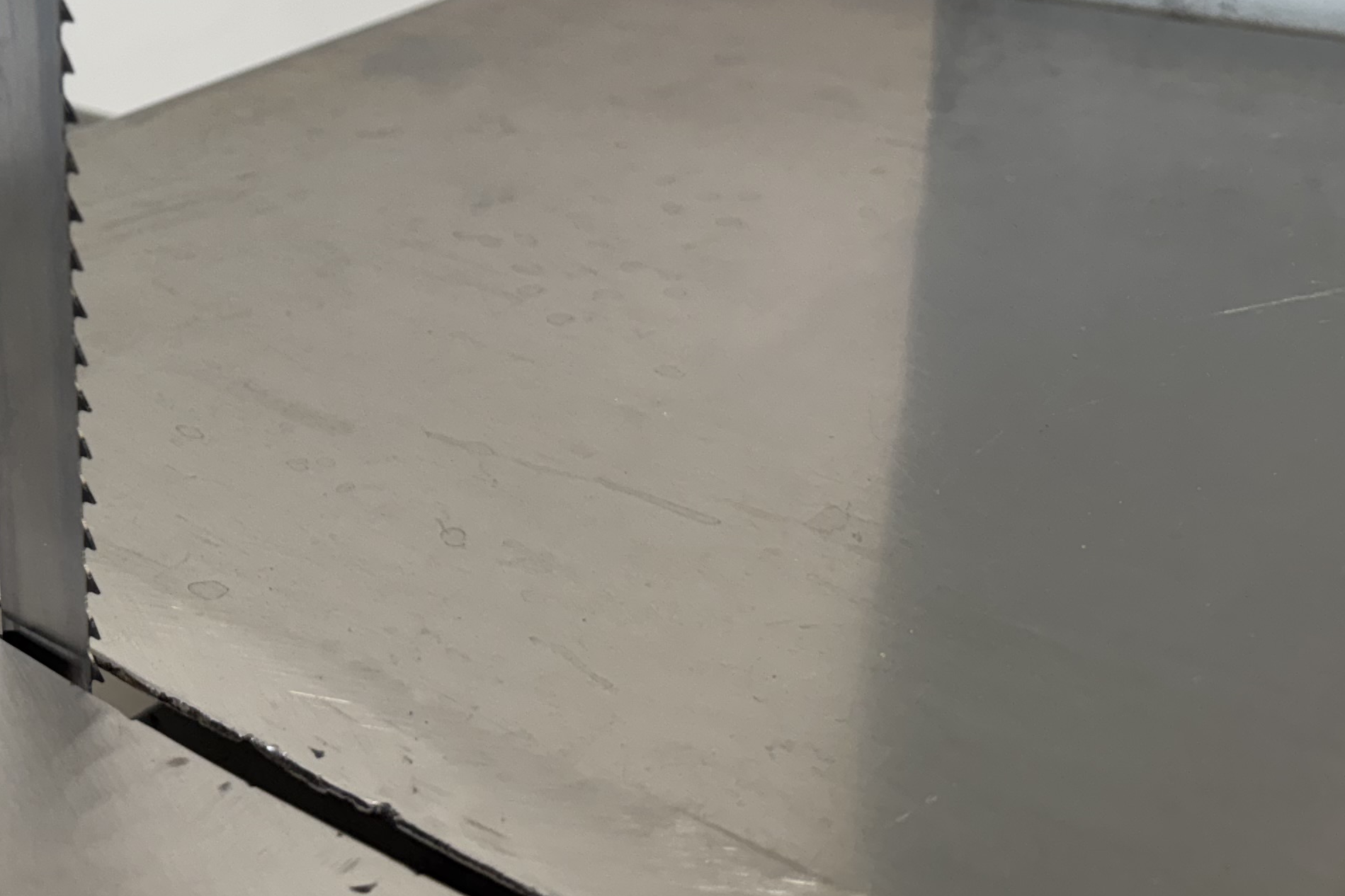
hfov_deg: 33.5
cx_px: -72
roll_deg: +4.1
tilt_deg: -16.6
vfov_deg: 24.7
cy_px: 65
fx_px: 1980
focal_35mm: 53
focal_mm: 6.76
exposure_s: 1/100
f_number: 1.78
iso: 100
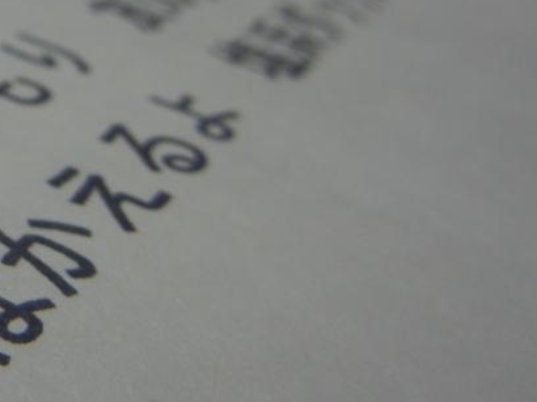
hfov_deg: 21.4
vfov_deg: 17.2
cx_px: -103
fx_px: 1318
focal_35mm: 85
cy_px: 68
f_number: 3.6
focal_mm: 6.2
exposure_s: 1/80.5
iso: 160
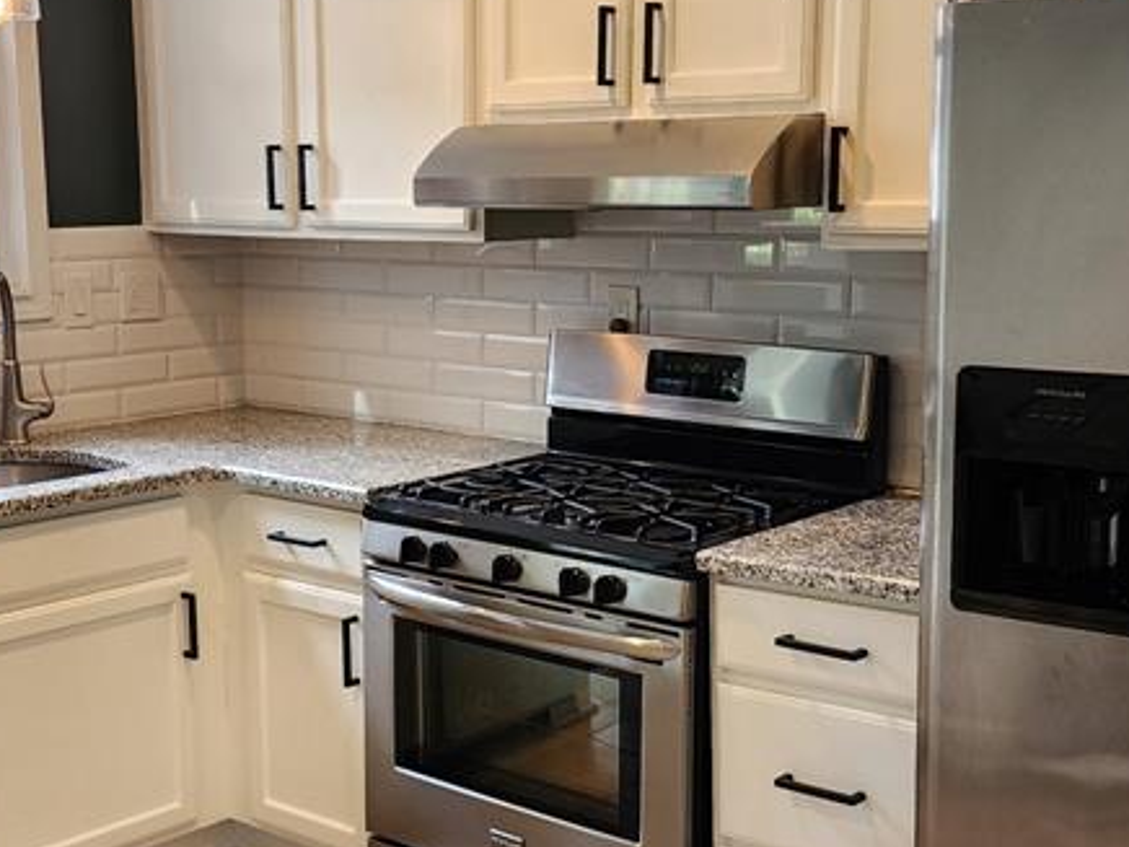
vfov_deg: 27.0
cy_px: 458
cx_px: 464
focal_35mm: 54
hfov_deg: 35.4
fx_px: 1761
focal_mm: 6.4
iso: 160
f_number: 1.8
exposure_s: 1/120
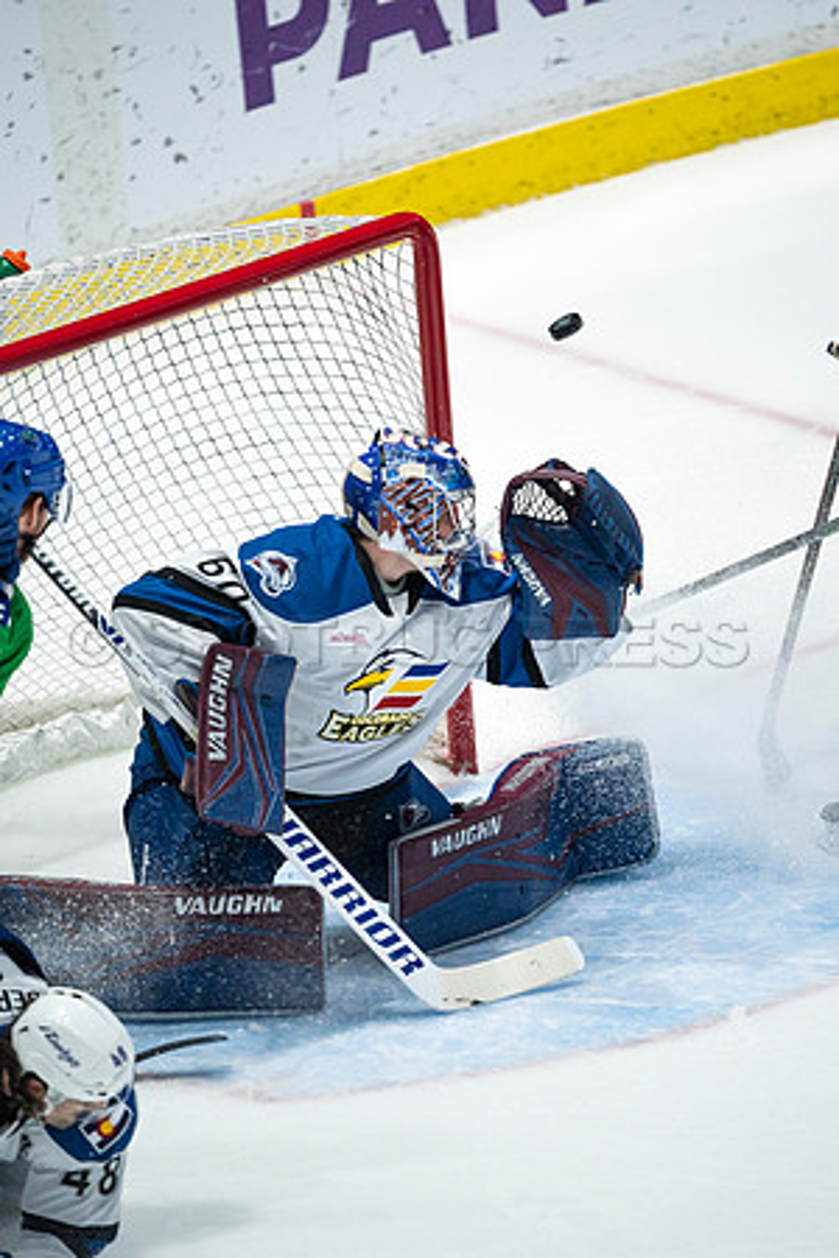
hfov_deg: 2.3
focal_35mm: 600
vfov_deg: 3.4
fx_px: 20973
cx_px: 420
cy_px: 629
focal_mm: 600
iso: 2000
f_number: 4
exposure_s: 1/1000
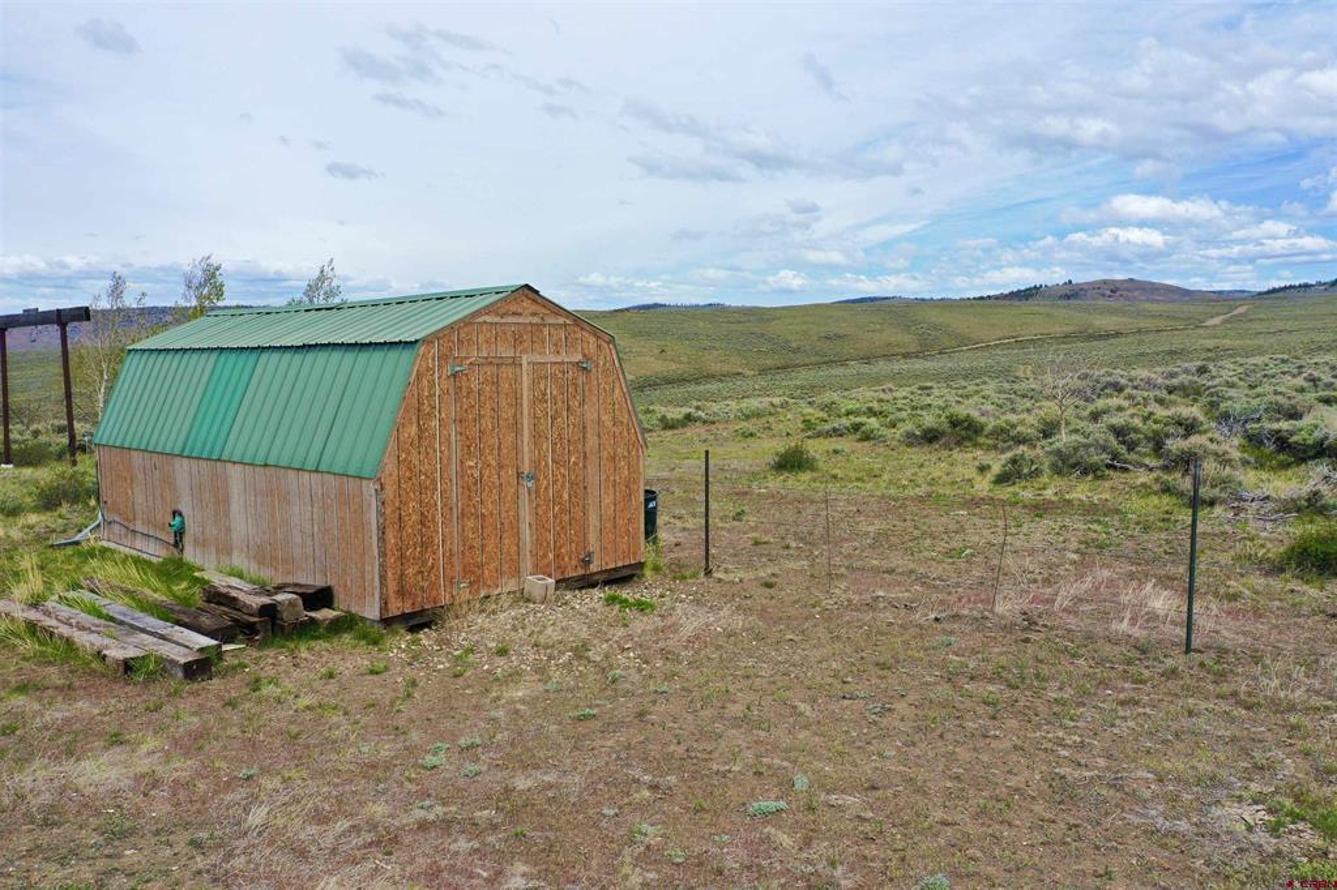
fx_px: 1039
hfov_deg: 65.5
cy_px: 445
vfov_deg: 46.4
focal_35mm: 28
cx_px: 668
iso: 100
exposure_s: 1/200
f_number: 4.5
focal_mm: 10.26
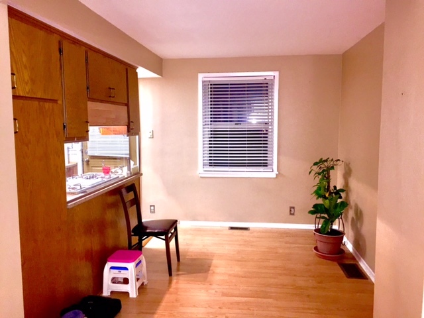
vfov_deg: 48.2
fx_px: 355
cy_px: 159
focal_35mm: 29
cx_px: 212
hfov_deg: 61.7
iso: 125
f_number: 2.2
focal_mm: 4.15
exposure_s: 1/16
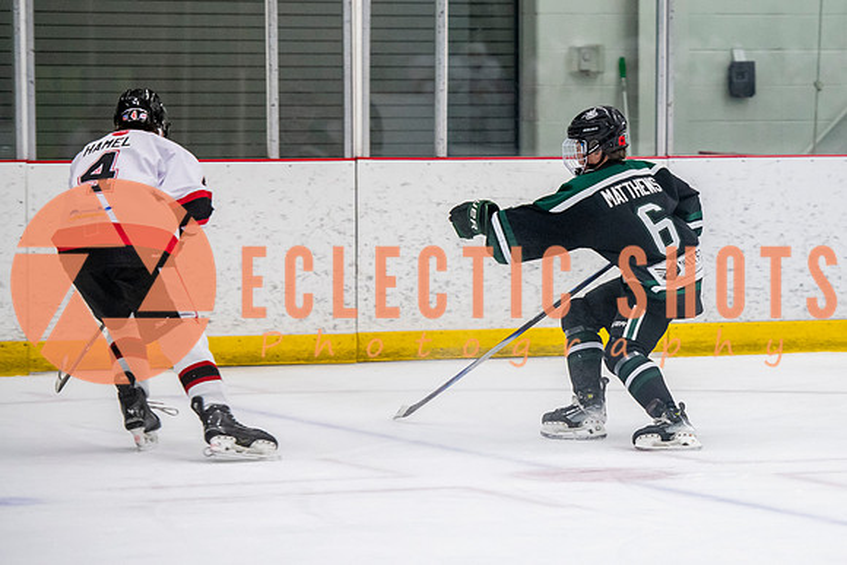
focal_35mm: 208
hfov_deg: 9.9
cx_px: 650
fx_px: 4904
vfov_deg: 6.6
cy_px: 293
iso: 3200
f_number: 3.2
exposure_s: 1/640
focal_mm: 135
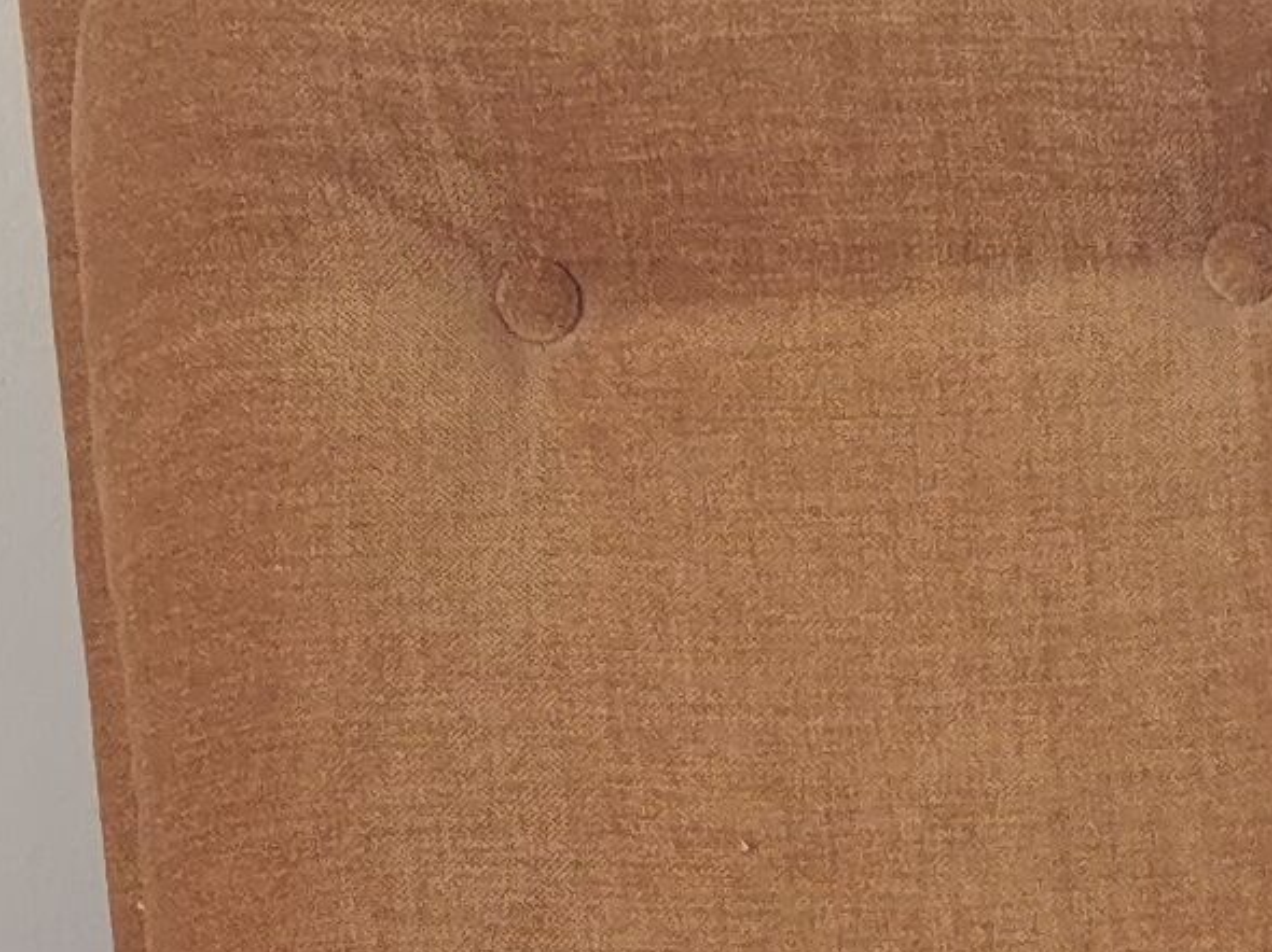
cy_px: 2324
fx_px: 6134
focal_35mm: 167
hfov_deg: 11.3
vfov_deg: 8.1
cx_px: 1951
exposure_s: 1/100
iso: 50
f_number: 1.6
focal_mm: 5.56
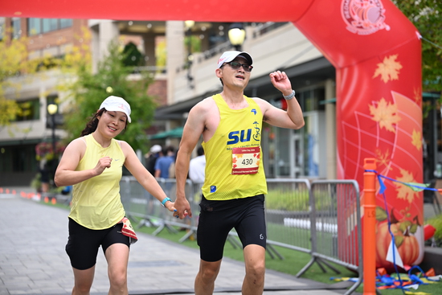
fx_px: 1068
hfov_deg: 23.4
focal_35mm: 87
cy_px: 148
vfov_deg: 15.7
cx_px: 221
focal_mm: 87
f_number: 2.8
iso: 640
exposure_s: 1/2000
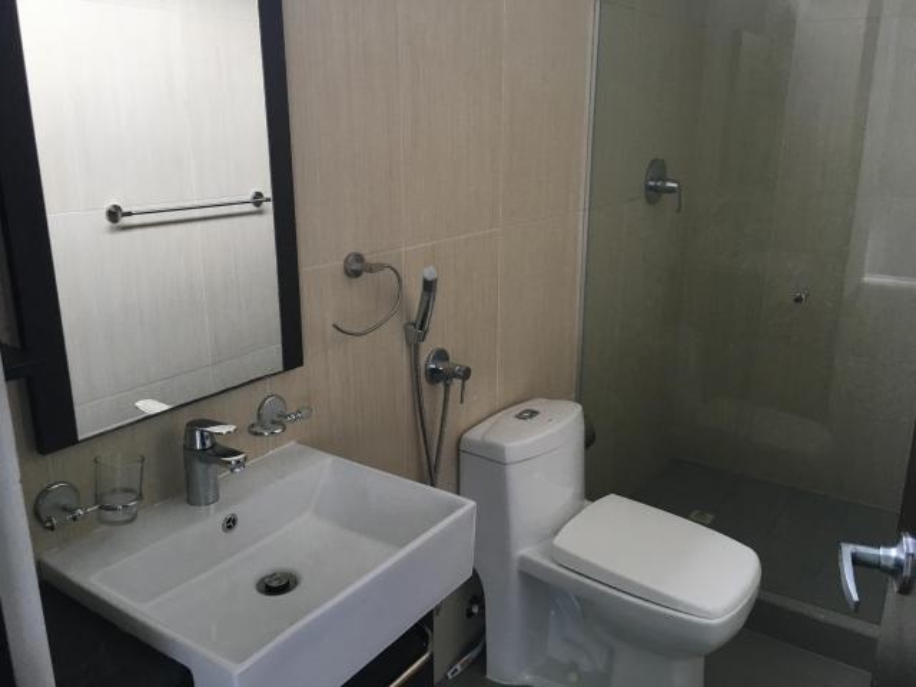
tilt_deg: -16.5
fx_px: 767
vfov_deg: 48.2
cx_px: 458
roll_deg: +0.3
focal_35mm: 29
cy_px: 344
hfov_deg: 61.7
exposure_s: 1/33
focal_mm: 4.15
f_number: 2.2
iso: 64
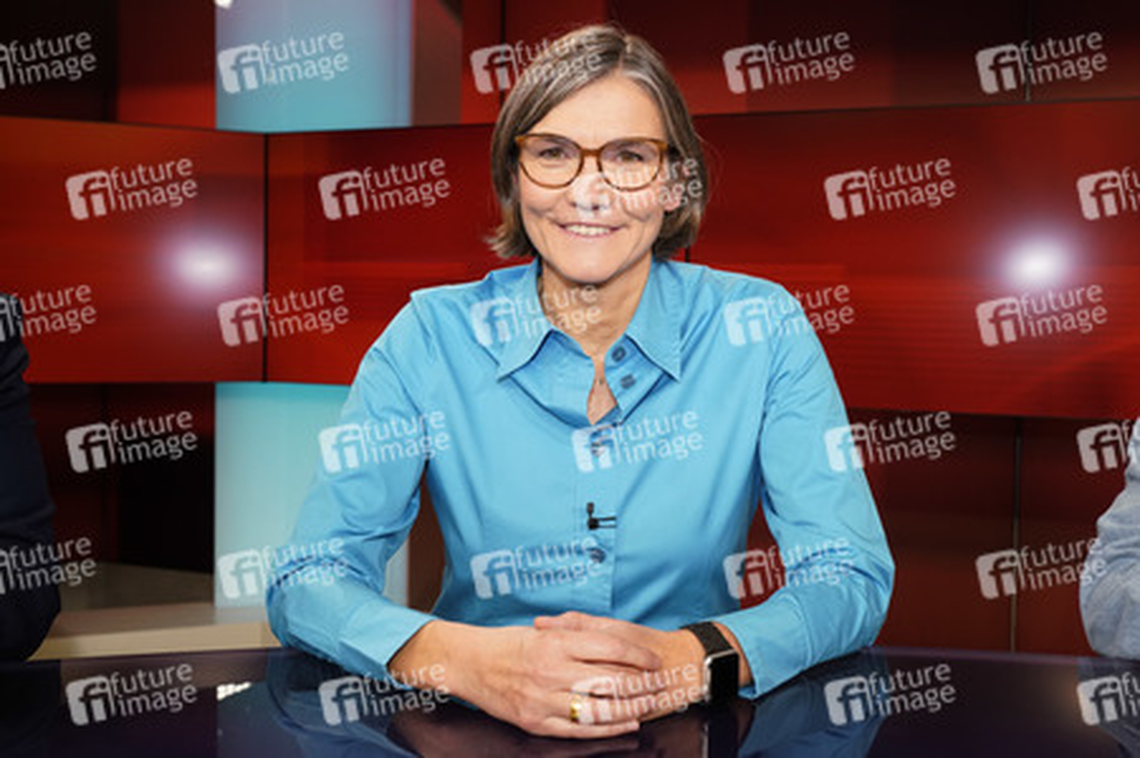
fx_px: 949
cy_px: 379
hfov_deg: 62.0
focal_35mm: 30
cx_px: 570
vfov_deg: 43.5
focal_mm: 30
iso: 2000
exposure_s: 1/125
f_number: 5.6
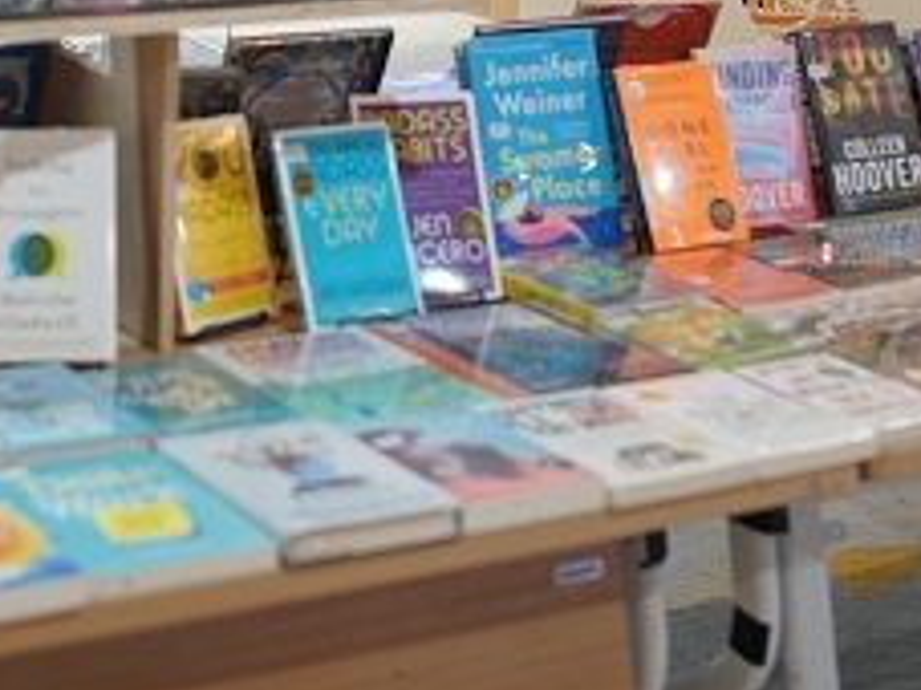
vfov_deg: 16.1
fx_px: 2367
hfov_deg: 21.7
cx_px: 142
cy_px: -81
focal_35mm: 89
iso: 800
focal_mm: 35
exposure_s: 1/160
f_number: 2
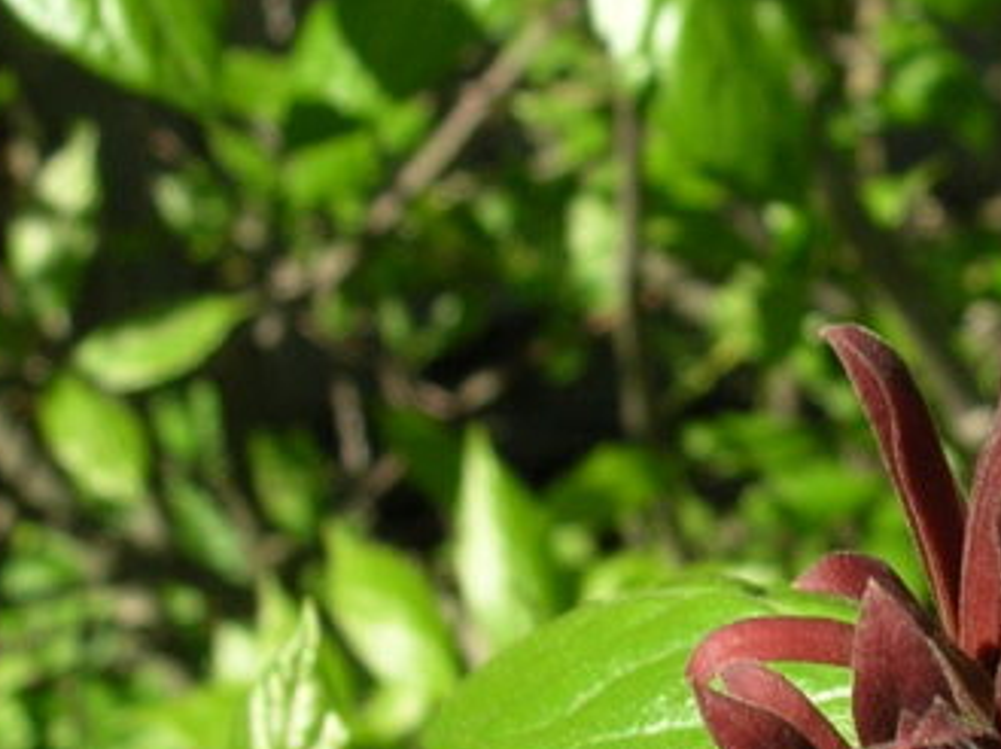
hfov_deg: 16.7
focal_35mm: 115
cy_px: 865
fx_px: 3322
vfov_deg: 12.6
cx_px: 1074
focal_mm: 6.2
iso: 50
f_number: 3.8
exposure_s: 1/335
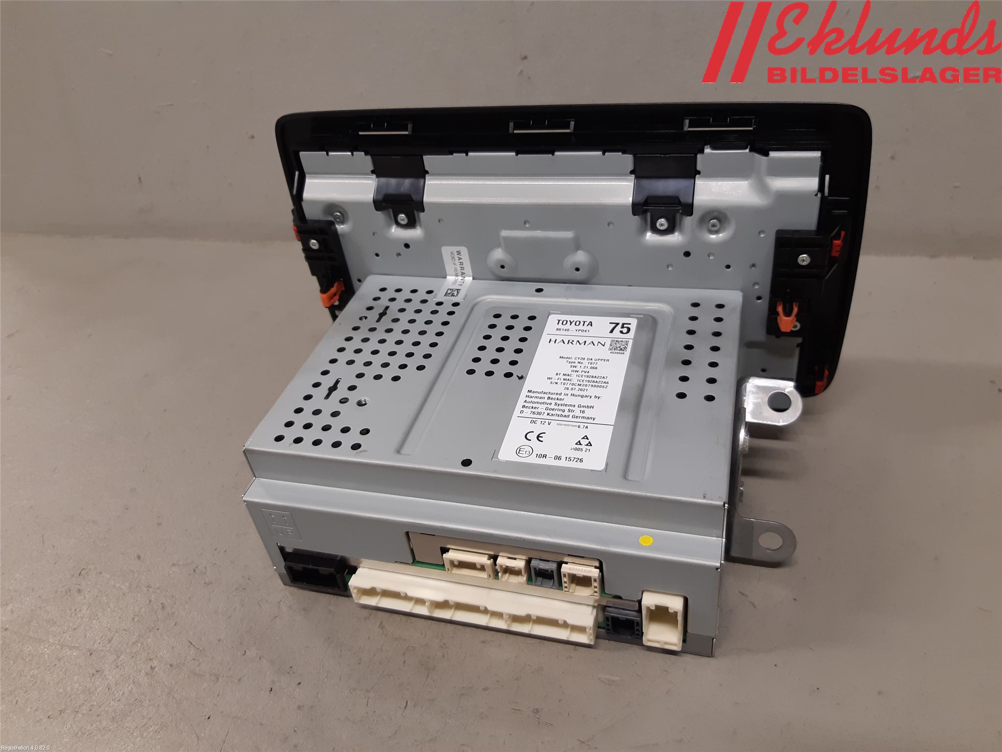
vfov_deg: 53.1
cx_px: 501
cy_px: 376
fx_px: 753
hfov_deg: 67.3
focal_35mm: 26
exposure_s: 1/50
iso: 100
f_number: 1.7
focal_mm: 3.93
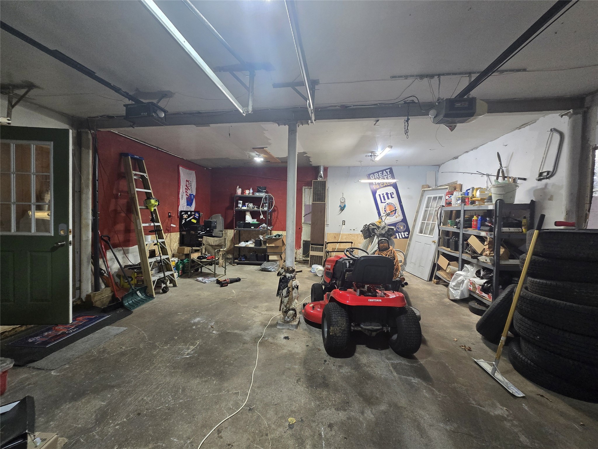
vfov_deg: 89.9
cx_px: 299
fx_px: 225
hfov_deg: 106.2
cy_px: 224
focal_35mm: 13
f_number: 2.2
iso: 320
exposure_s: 1/60
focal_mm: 2.2
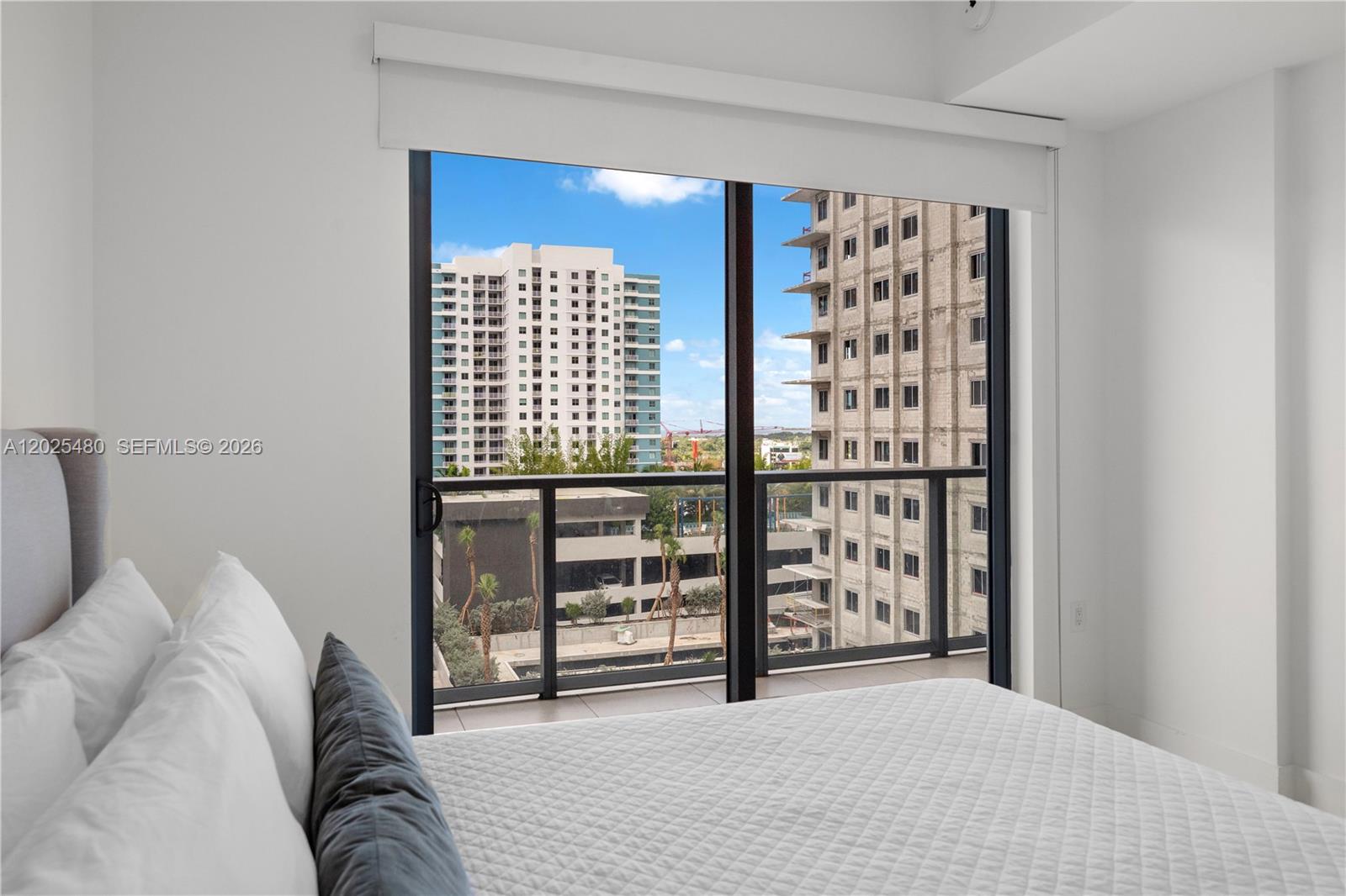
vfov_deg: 53.1
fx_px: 897
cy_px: 448
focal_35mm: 24
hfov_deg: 73.8
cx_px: 673
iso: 640
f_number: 8
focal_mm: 24
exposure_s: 1/1600
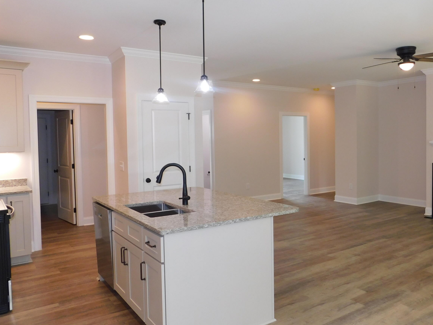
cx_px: 268
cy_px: 150
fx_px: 375
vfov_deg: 46.8
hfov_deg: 59.3
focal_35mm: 30
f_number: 3
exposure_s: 1/30
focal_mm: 4
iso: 125
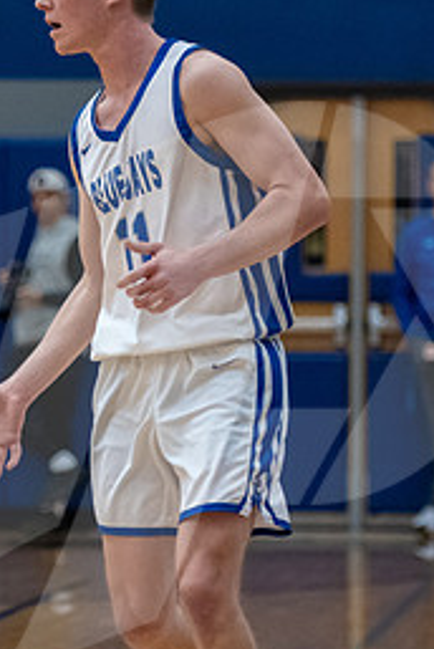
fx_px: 6149
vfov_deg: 6.0
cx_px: -14
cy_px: 275
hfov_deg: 4.0
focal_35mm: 341
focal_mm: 105
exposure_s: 1/1000
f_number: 2.8
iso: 5000
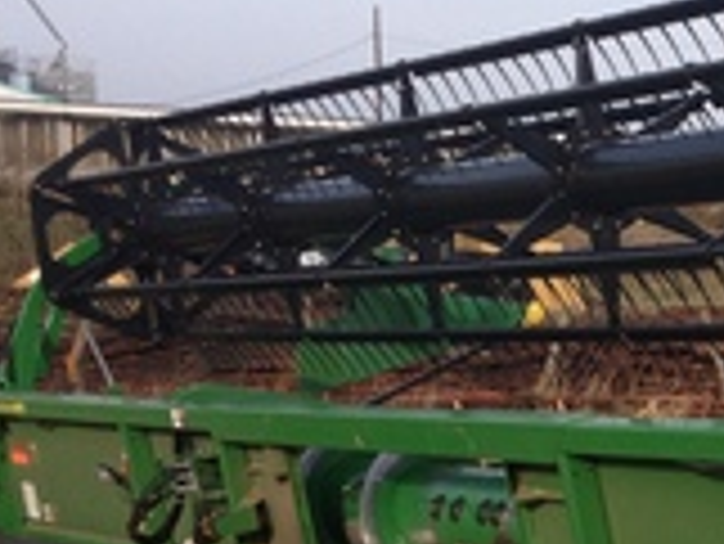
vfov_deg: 12.5
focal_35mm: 118
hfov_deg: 15.8
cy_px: 400
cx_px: 958
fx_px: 2470
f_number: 2.4
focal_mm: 4.28
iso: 50
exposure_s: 1/1104
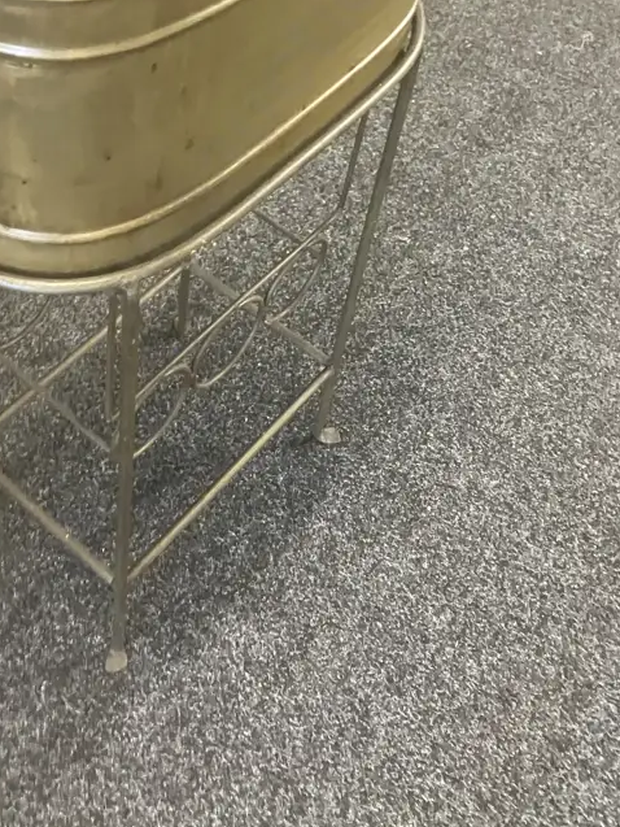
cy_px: 213
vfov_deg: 40.9
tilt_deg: -44.2
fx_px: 1074
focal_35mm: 45
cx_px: 184
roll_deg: -4.1
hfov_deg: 31.8
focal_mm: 3.99
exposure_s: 1/25
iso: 500
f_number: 1.8
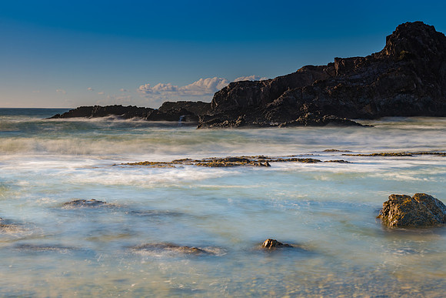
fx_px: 643
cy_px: 149
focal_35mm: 52
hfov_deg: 38.2
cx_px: 218
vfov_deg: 26.1
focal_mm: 50
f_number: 8
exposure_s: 4
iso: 31
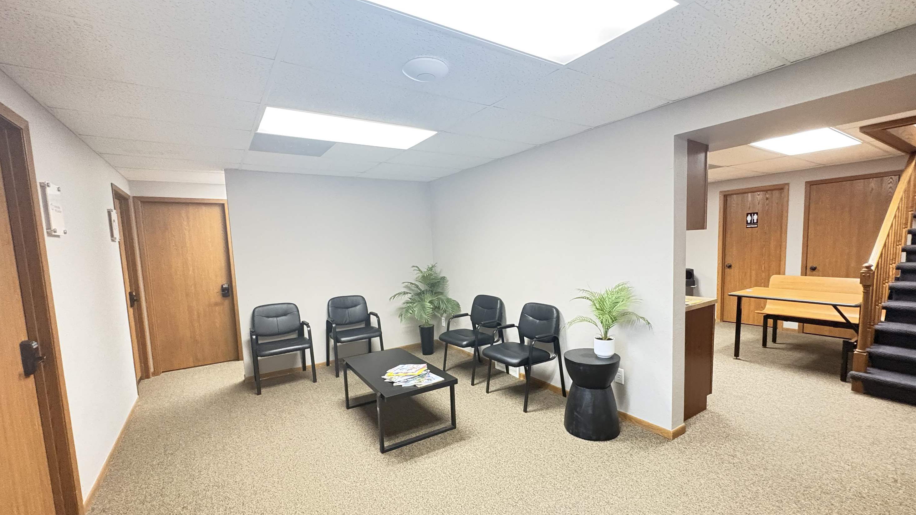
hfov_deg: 99.3
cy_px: 281
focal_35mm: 16
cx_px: 470
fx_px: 389
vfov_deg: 66.9
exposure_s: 1/40
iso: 1000
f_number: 2.2
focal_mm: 2.22
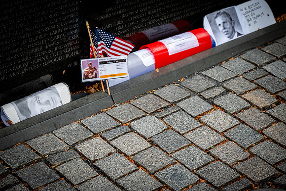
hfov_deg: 22.4
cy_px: 96
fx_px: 723
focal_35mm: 91
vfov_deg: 15.0
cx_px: 143
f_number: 8
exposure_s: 1/640
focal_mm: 91
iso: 1000
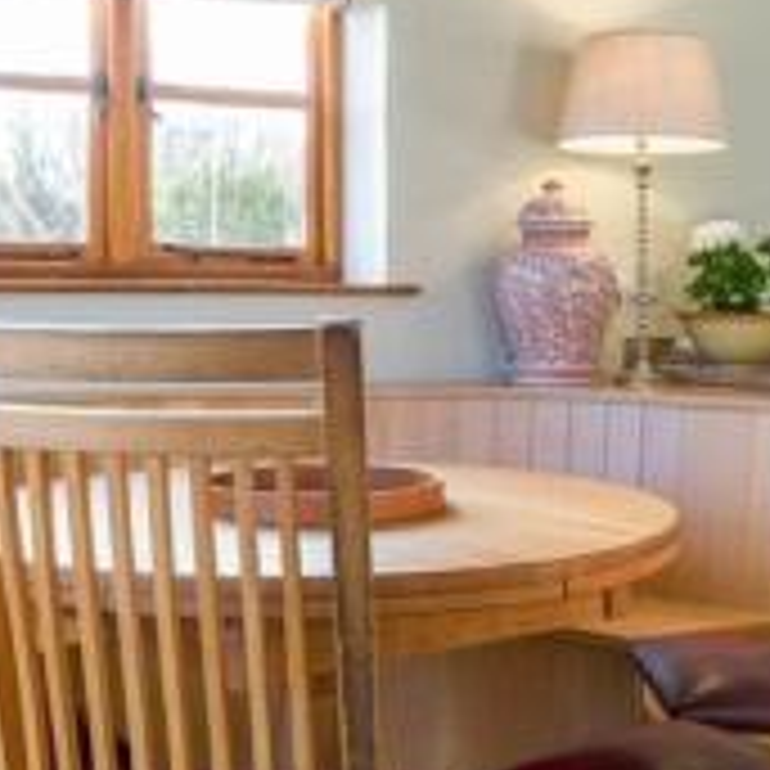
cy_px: 340
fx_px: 1309
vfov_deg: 32.8
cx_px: 335
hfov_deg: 32.7
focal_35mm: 52
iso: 160
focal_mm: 10.4
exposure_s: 1/13
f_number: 7.1
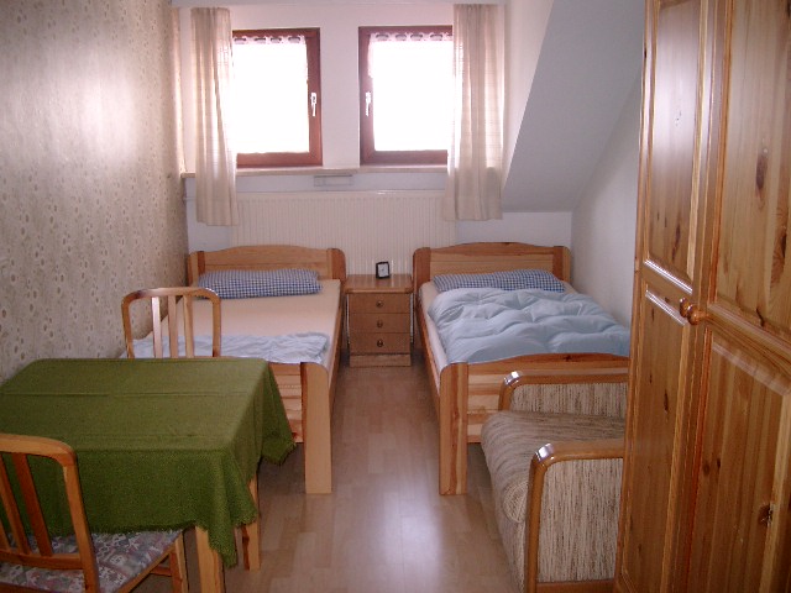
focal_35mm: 37
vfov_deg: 38.7
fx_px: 845
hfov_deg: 50.1
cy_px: 296
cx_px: 396
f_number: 2.6
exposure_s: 1/60
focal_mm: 7.6
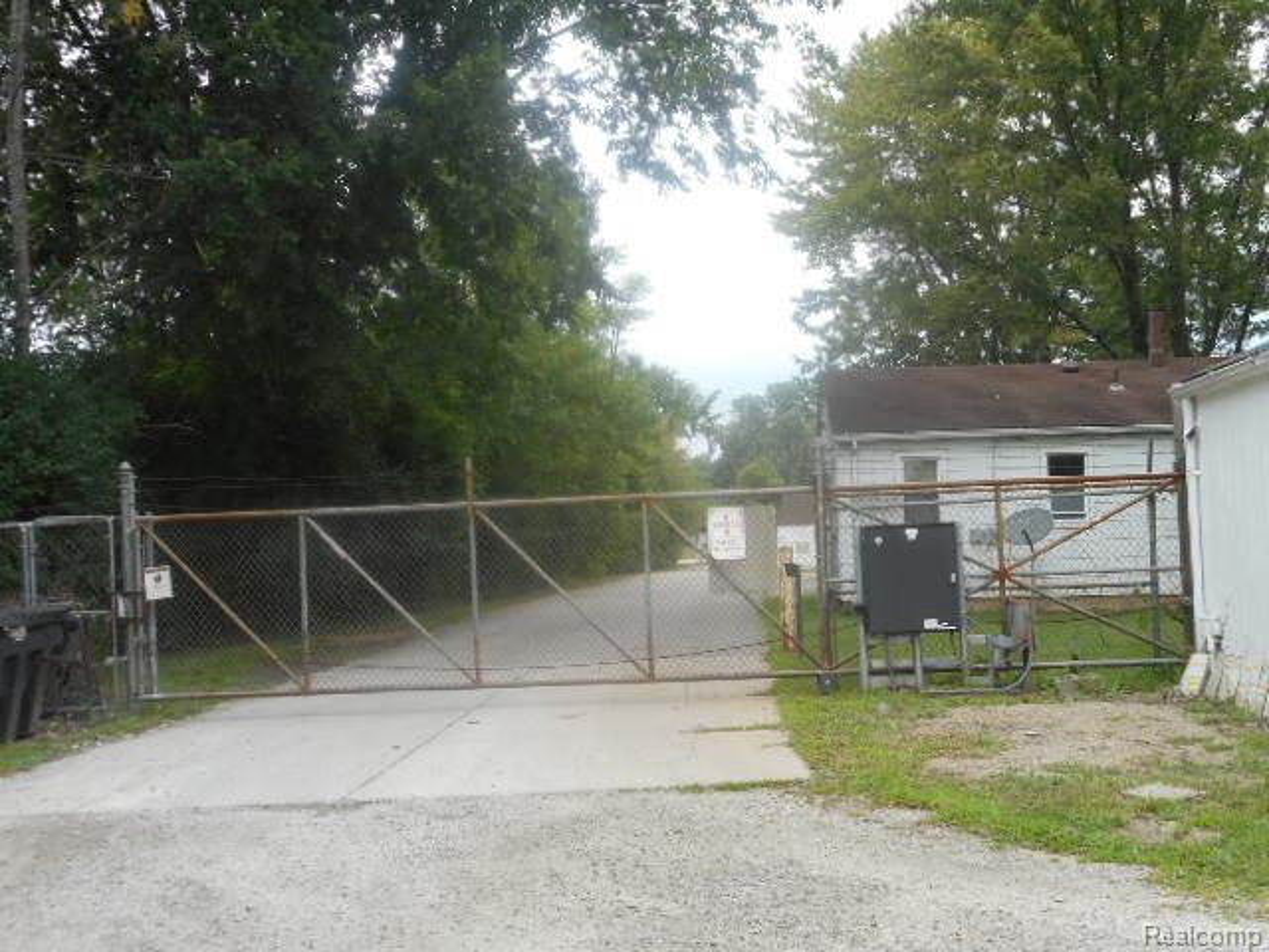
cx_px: 634
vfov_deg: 32.9
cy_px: 476
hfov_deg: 42.9
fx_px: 1613
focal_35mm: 44
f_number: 4.7
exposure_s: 1/125
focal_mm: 7.9
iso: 80
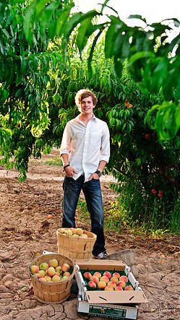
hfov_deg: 23.5
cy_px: 161
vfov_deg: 40.6
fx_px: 433
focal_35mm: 51
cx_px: 78
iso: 400
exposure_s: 1/80
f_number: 6.3
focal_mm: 48
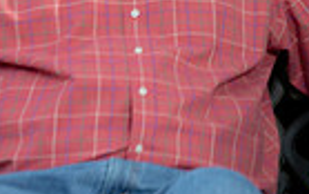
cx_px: 378
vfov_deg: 2.8
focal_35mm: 468
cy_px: -217
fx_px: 3943
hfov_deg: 4.5
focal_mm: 110
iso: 320
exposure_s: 1/200
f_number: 5
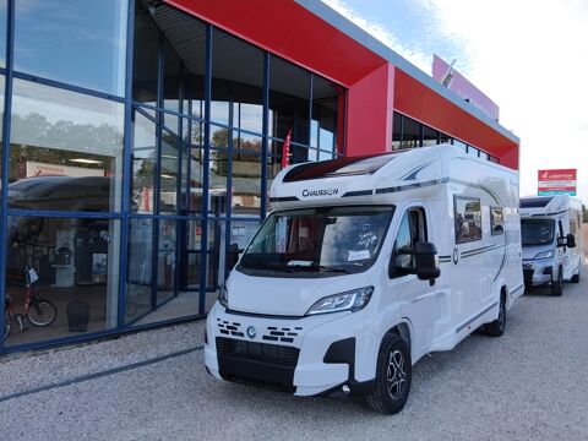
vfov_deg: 48.2
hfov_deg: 61.7
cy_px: 220
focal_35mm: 29
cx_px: 294
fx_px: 493
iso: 50
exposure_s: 1/411
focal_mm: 3.96
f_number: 1.8
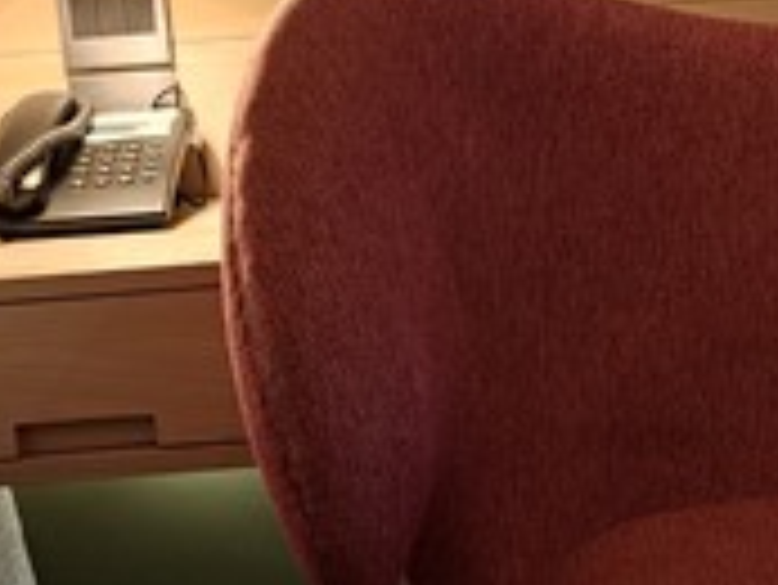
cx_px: 517
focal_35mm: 104
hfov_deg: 18.8
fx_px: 2339
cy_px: 396
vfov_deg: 14.2
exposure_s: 1/50
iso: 640
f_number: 1.5
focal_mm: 7.73
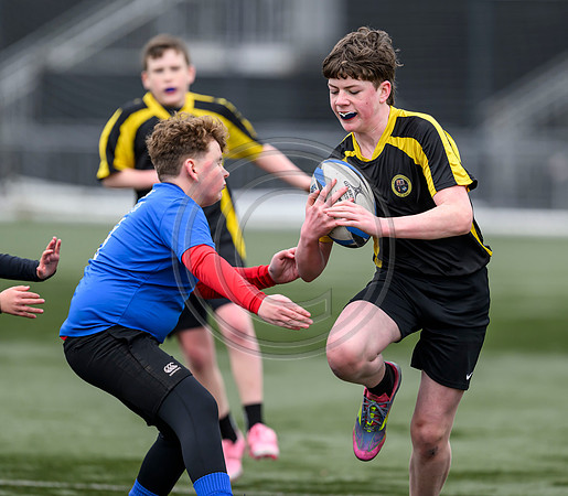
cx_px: 375
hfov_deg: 3.7
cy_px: 234
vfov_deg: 3.2
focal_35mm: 503
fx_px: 8774
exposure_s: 1/2000
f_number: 3.5
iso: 500
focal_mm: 400
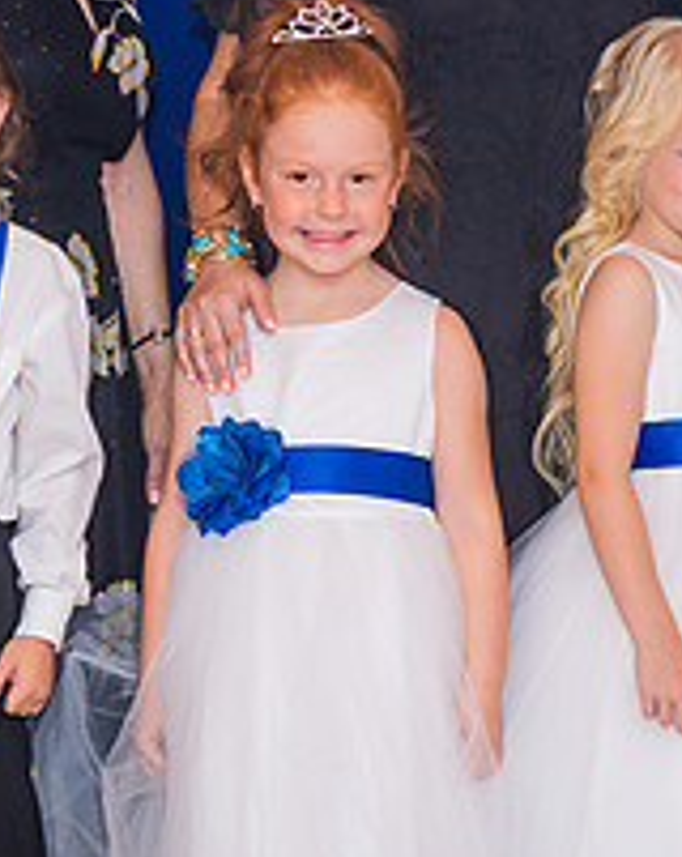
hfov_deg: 8.0
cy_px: 237
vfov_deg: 10.2
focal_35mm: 190
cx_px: 801
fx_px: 4808
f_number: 3.5
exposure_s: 1/200
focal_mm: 70
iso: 320
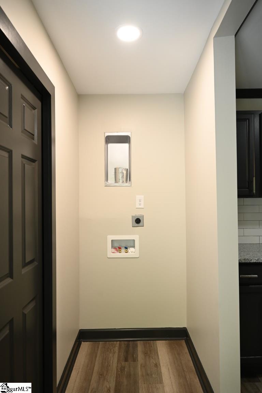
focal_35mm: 24
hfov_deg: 53.1
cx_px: 131
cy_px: 196
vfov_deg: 73.8
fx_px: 262
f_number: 4.5
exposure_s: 1/80
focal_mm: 24
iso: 1000
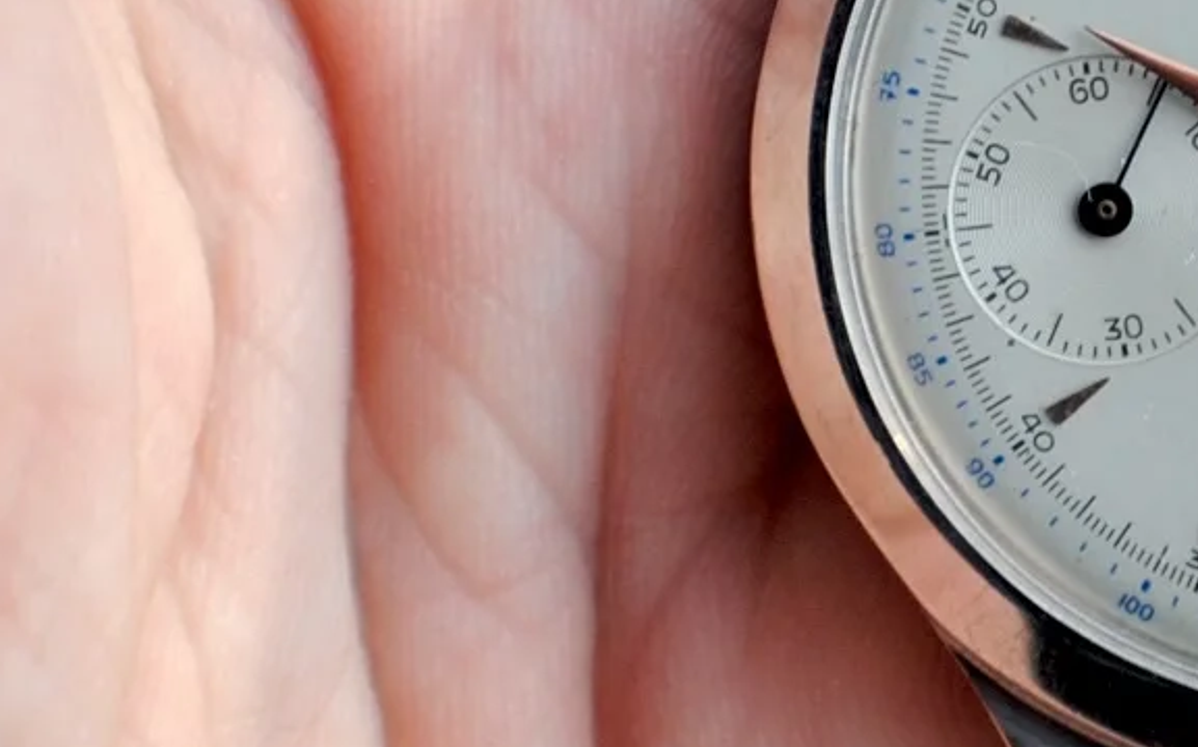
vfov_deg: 4.6
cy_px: 181
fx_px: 9226
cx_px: 1437
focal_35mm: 283
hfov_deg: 7.4
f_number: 6.3
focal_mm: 55
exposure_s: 1/125
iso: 200
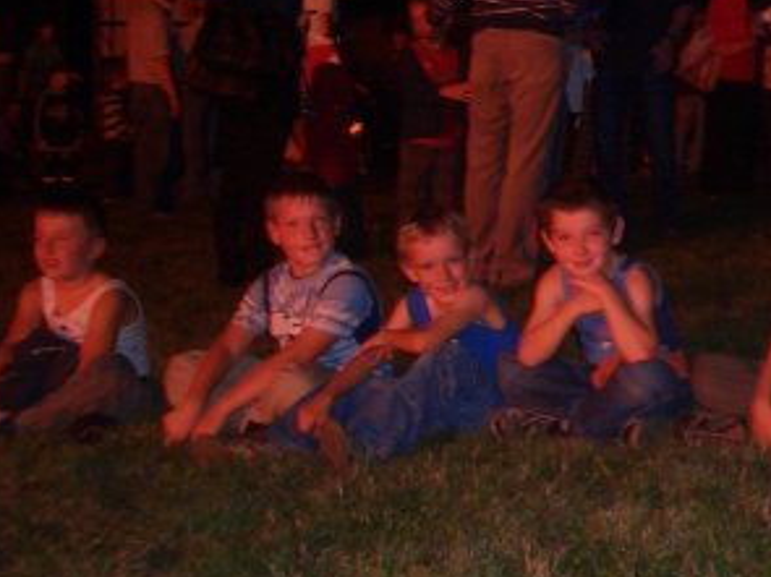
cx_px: 690
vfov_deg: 19.3
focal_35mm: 76
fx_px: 1692
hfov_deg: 24.9
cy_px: 175
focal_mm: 5.8
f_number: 2.6
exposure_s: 1/40
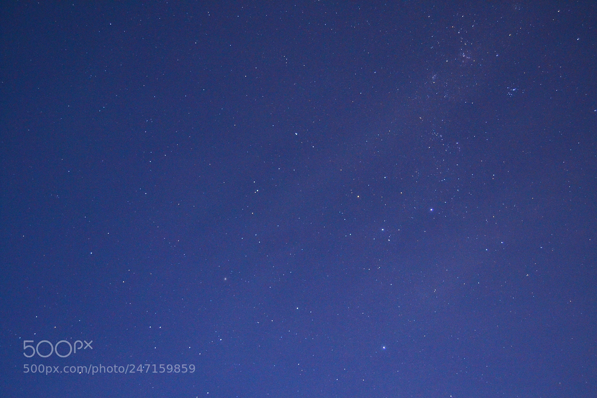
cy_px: 199
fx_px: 647
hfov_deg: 49.6
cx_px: 298
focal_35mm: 39
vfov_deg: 34.2
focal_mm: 26
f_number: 4
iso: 800
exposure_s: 10
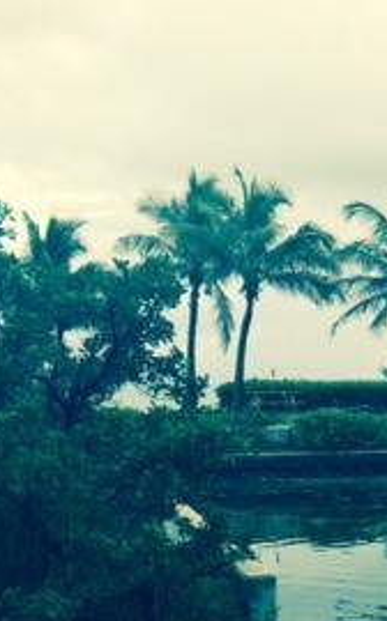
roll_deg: -1.1
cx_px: 686
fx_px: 1236
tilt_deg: -5.8
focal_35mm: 73
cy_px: 531
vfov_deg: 27.5
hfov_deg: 15.4
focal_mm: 4.15
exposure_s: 1/2160
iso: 32
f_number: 2.2
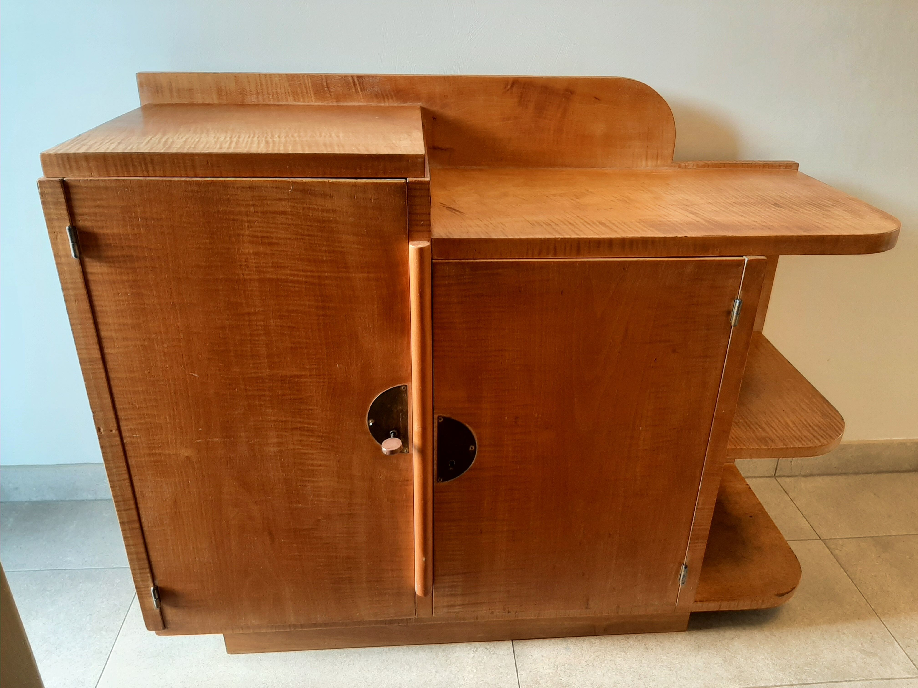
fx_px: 690
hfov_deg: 67.3
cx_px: 459
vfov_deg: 53.1
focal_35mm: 26
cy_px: 344
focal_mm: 3.93
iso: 100
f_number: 1.7
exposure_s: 1/50
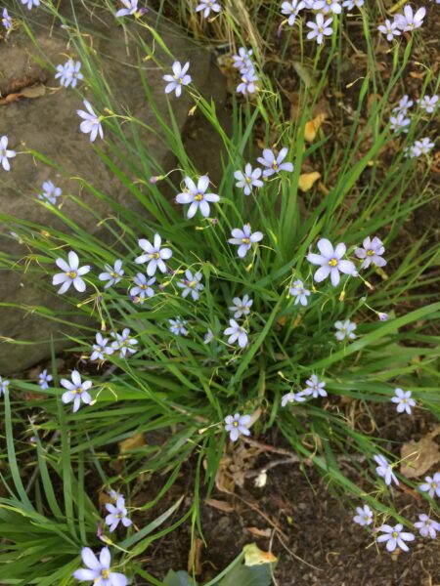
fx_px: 491
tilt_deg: -70.6
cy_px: 293
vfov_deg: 61.7
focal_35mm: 29
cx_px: 220
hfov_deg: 48.2
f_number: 2.2
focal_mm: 4.15
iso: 32
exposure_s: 1/15
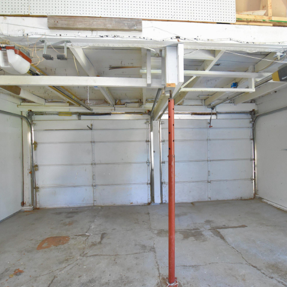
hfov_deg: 74.5
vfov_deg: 74.8
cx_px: 162
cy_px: 148
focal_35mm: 20
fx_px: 188
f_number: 3.5
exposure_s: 1/60
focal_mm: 10
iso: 1400
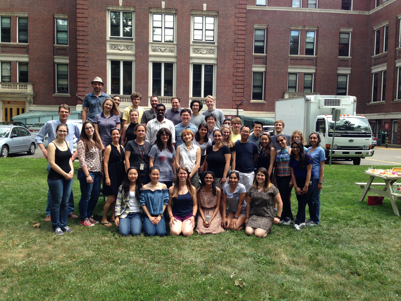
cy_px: 150
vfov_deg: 42.9
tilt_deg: -2.5
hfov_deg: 55.4
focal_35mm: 33
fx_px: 382
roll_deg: -2.4
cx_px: 200
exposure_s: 1/303
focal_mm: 4.12
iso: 50
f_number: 2.4
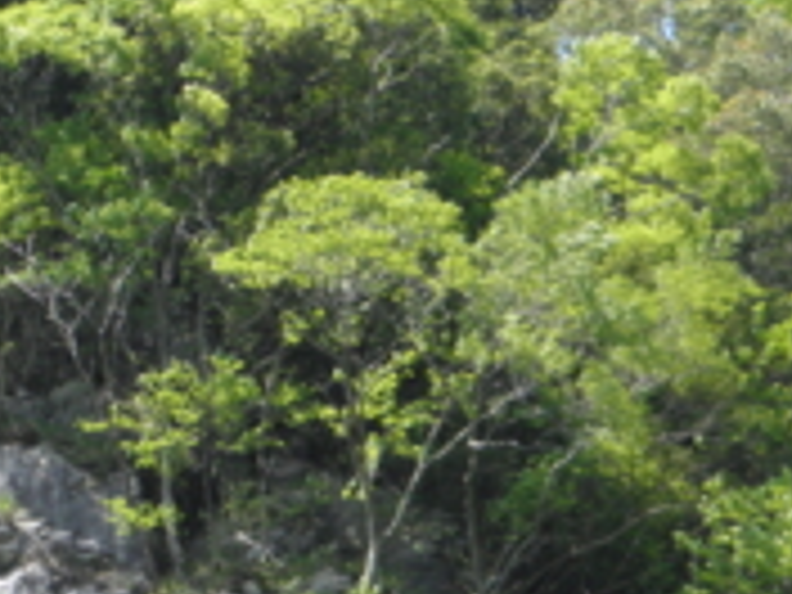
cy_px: 709
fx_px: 6887
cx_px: -189
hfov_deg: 6.5
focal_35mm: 301
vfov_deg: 4.9
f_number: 4.7
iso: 100
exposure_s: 1/160
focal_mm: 19
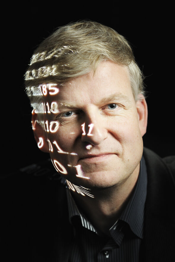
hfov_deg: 16.1
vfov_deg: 23.9
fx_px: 620
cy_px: 131
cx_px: 88
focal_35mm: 85
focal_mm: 85
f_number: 3.5
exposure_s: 1/60
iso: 320
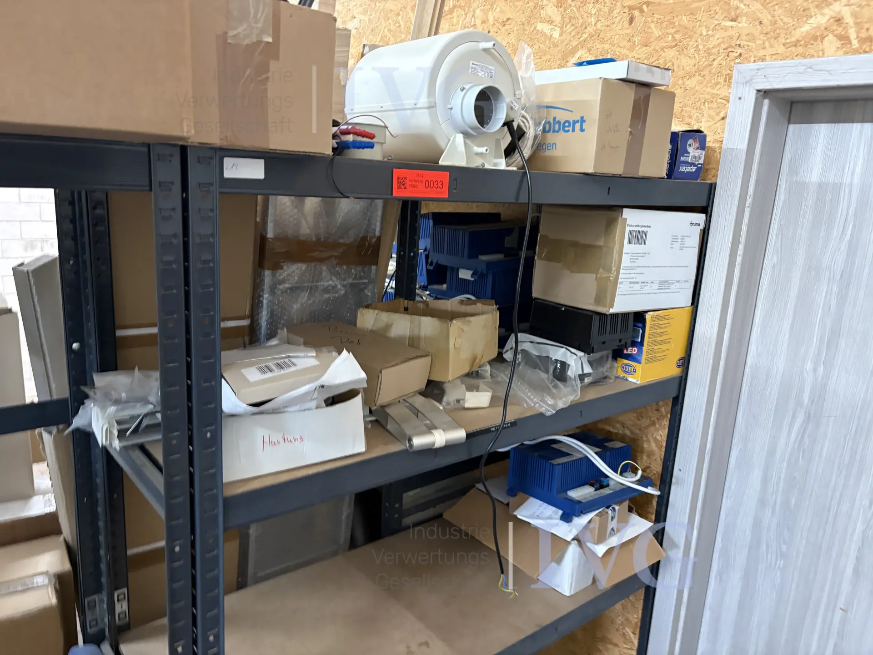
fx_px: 656
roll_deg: -3.1
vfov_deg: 53.1
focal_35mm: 26
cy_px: 328
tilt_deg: -13.5
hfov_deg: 67.3
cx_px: 436
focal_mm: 5.96
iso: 400
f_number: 1.6
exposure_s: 1/33
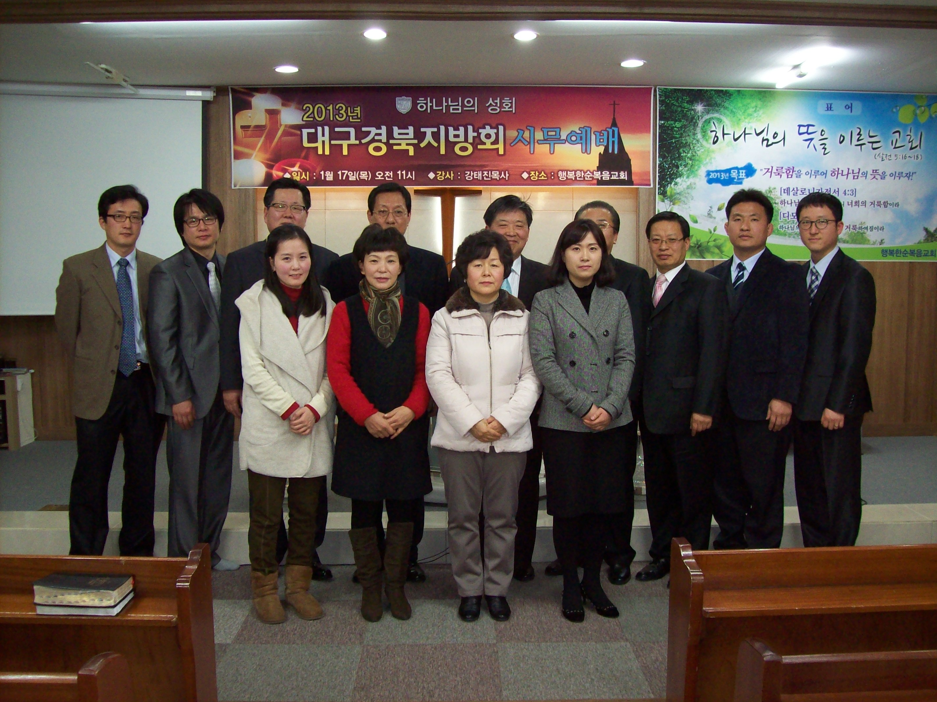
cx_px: 468
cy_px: 351
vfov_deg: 39.6
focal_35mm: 36
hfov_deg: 51.4
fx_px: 974
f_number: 2.7
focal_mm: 6
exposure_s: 1/64
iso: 200
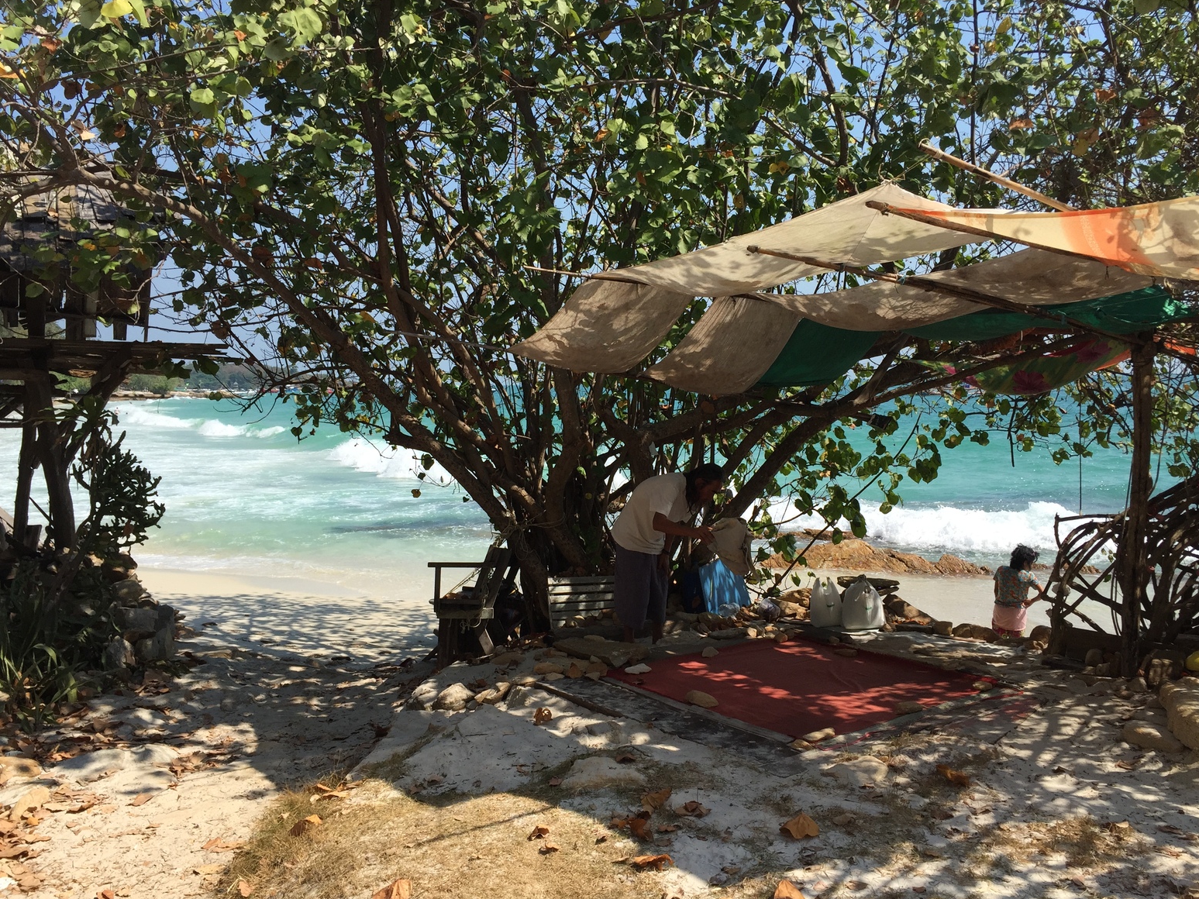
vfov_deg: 46.8
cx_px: 618
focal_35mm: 30
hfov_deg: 60.0
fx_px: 1039
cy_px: 446
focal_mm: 4.15
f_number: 2.2
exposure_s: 1/1980
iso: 32
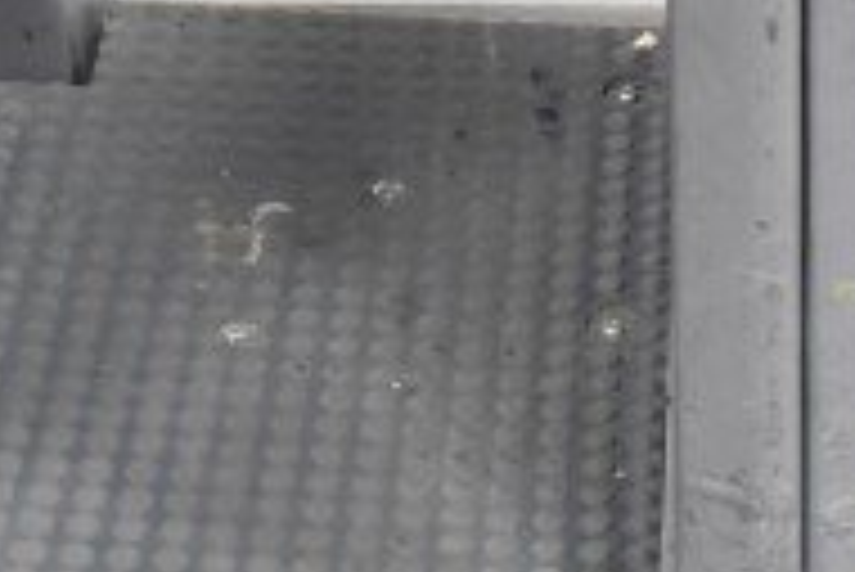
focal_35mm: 199
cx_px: 742
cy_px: -977
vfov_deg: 6.5
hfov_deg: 10.3
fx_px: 4734
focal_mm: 21
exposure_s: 1/25
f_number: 5
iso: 1600
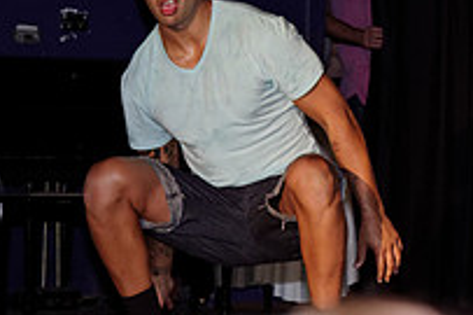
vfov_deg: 6.4
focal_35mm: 214
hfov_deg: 9.5
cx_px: 620
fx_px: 2809
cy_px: -20
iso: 640
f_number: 2.8
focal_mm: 50
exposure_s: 1/180
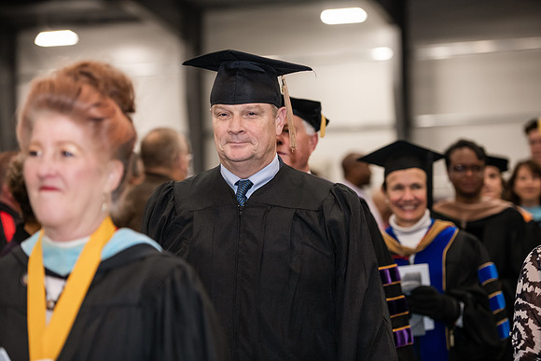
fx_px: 1653
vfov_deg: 12.5
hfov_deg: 18.6
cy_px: 180
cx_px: 270
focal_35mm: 110
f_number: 3.2
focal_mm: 110
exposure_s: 1/200
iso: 2000
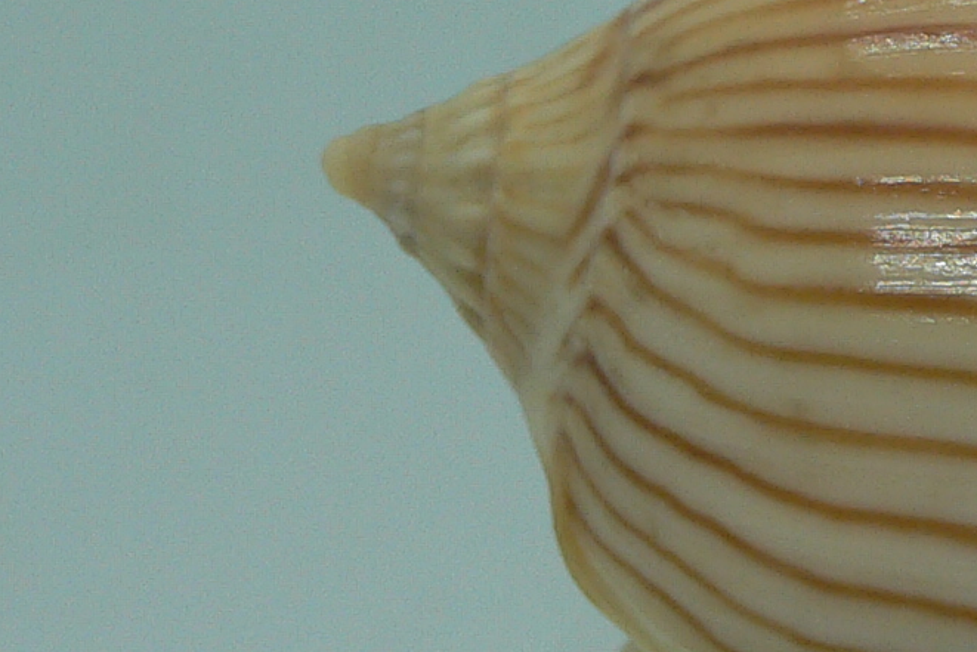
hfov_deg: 17.6
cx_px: 1153
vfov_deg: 12.3
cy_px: 480
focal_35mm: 111
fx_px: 3013
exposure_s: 1/60
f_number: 2.8
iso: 80
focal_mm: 4.6
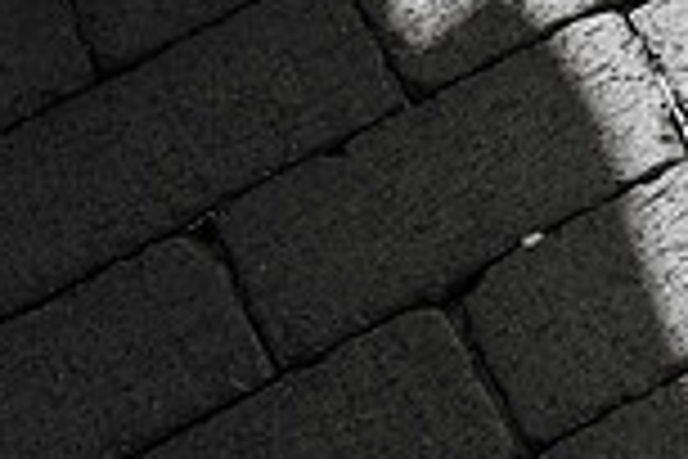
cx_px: 1174
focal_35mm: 190
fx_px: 3631
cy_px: -196
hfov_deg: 10.3
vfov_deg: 7.1
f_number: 2.8
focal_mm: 50
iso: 200
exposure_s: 1/2500
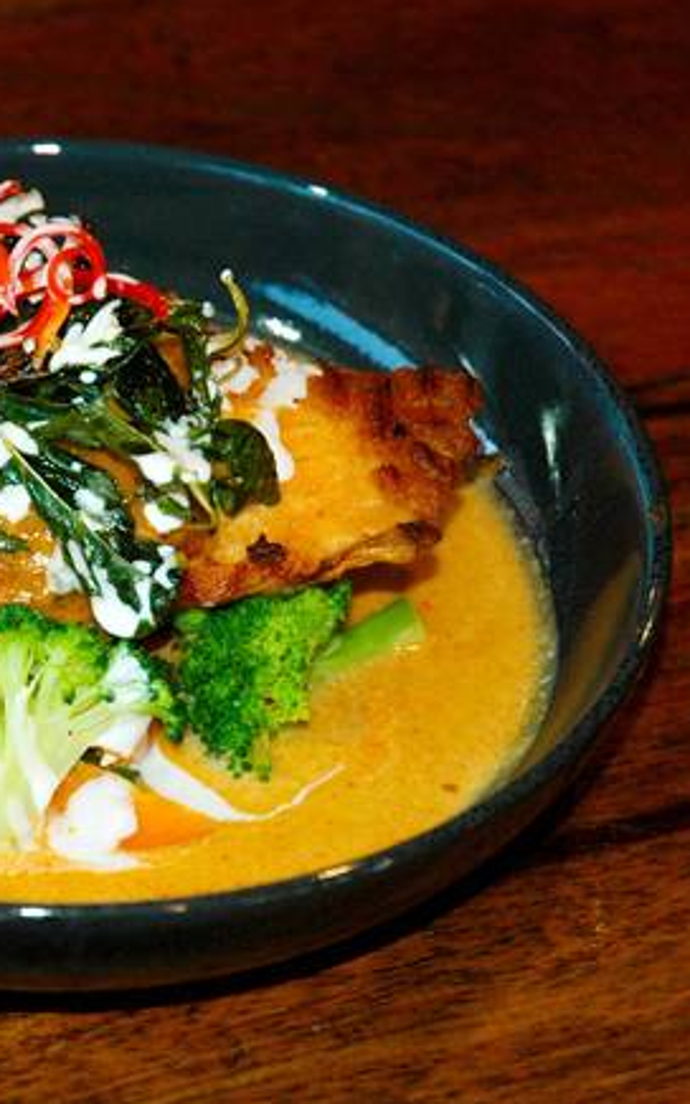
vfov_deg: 16.3
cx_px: 55
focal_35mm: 128
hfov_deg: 10.2
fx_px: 3843
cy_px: 551
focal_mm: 55
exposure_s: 1/60
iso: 500
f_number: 4.5
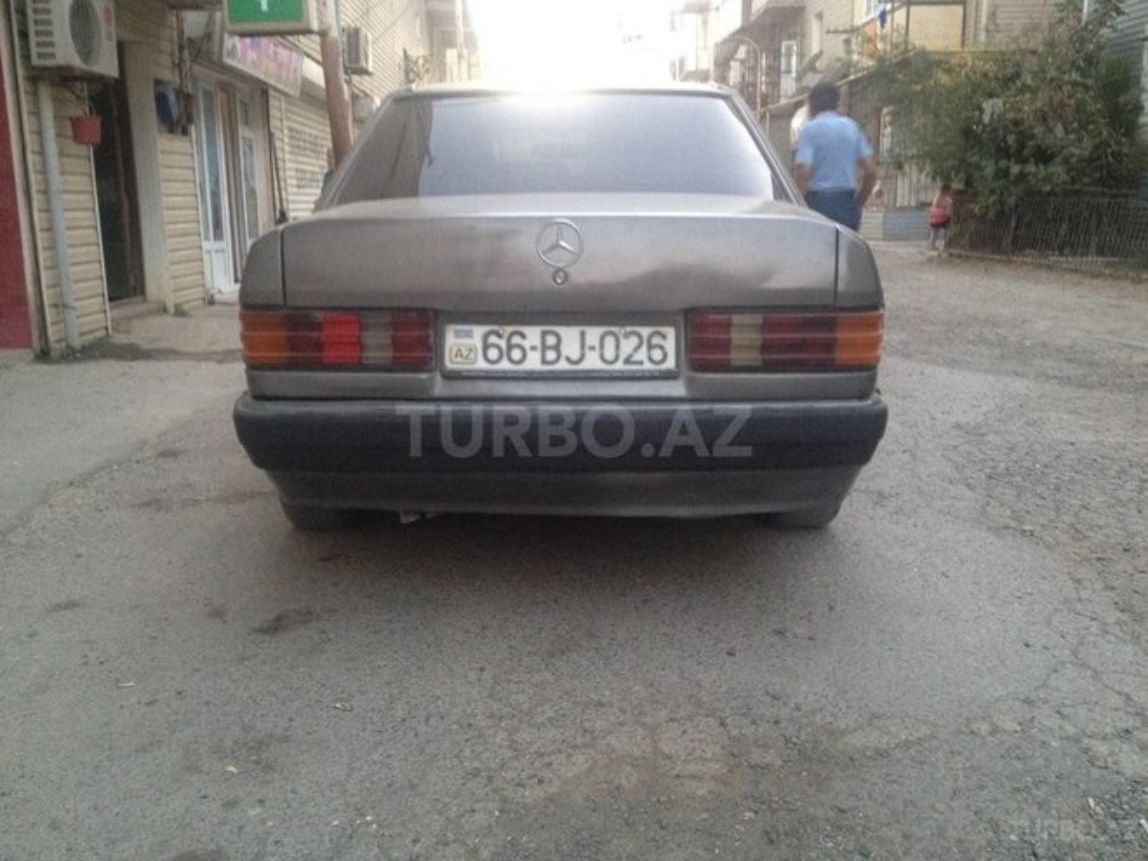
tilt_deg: -13.9
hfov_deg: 52.6
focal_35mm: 35
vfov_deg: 40.7
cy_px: 430
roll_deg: +0.0
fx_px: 1161
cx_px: 574
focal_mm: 4.28
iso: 250
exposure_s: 1/20
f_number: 2.4
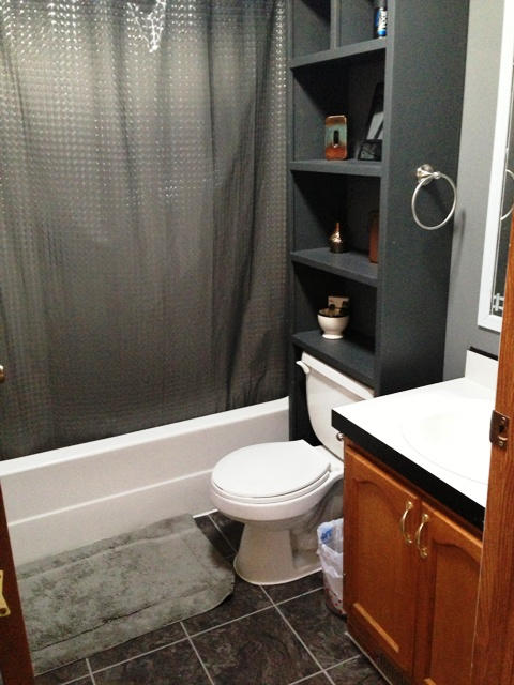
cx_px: 257
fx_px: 653
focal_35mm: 33
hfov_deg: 42.9
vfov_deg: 55.4
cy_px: 342
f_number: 2.4
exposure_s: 1/15
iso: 500
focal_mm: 4.13
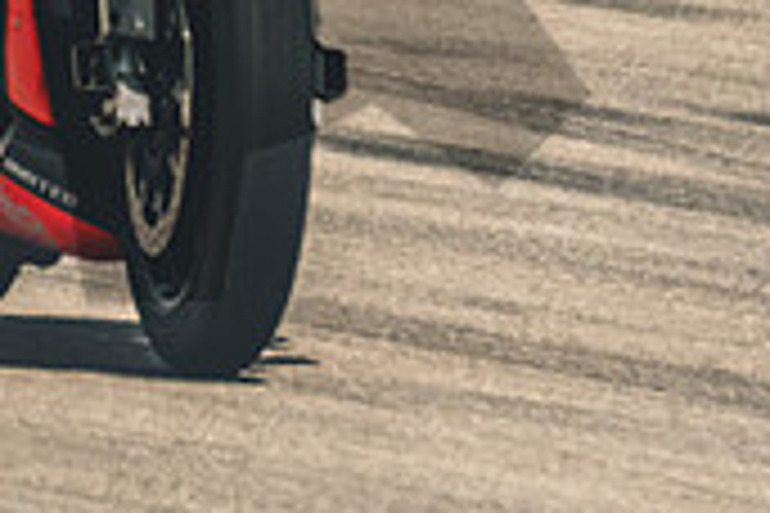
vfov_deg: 0.7
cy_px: -245
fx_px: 43459
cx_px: 153
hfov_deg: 1.0
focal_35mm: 2032
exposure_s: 1/2500
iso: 800
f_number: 5.6
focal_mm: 400
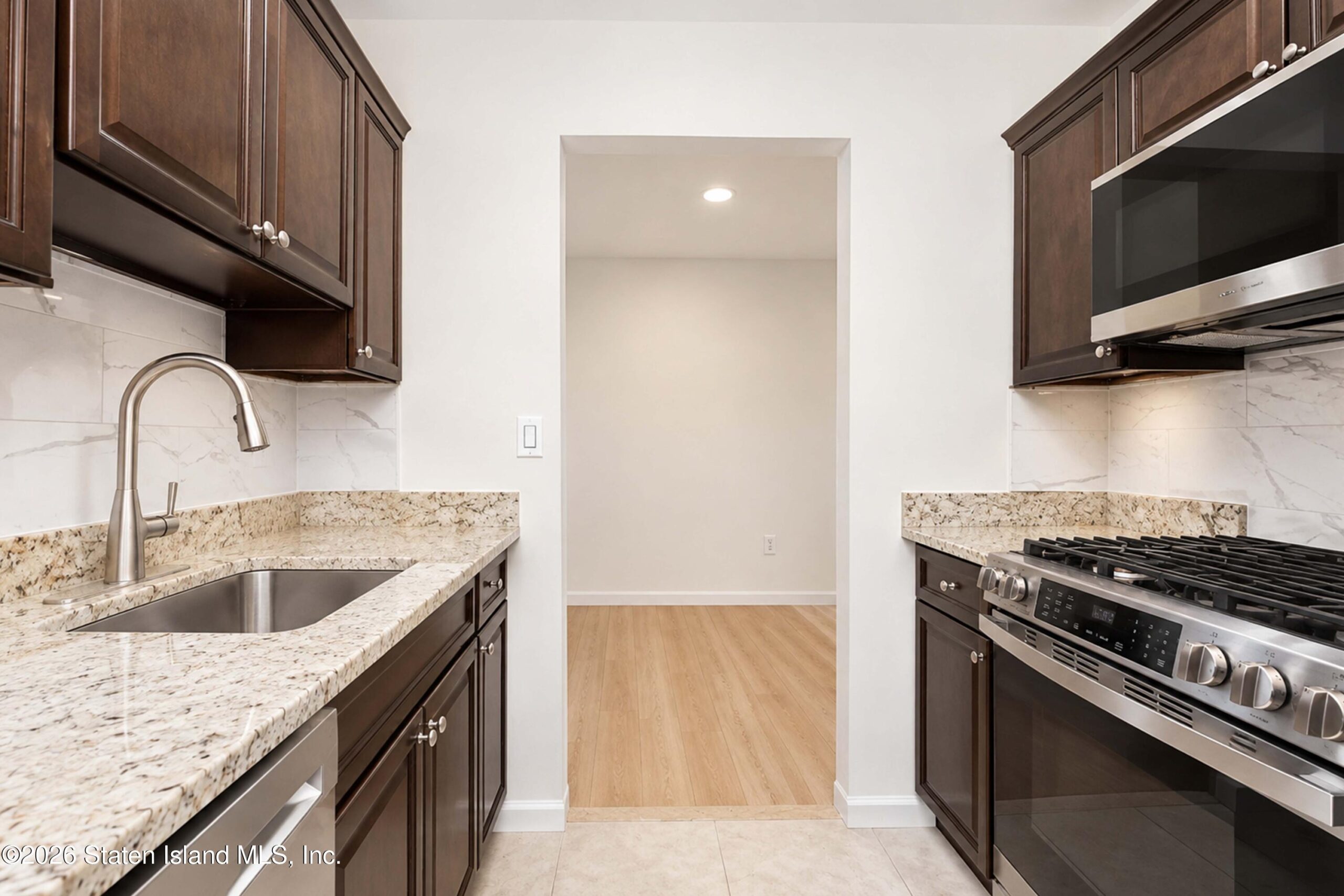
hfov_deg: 100.4
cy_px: 448
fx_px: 560
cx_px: 672
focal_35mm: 15
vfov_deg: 77.3
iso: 2000
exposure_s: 1/100
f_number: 8
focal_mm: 10
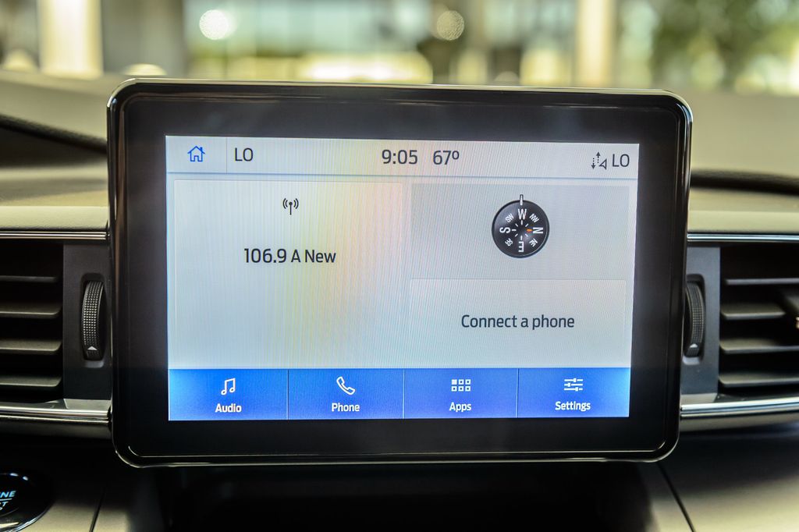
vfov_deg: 29.8
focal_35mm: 45
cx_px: 400
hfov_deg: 43.6
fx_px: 998
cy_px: 266
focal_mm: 45
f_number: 4
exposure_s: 1/160
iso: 400
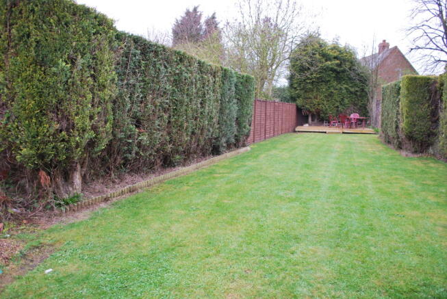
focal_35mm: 27
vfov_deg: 48.0
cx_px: 224
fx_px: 336
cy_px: 150
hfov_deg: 67.3
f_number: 4
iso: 200
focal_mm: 18
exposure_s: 1/60
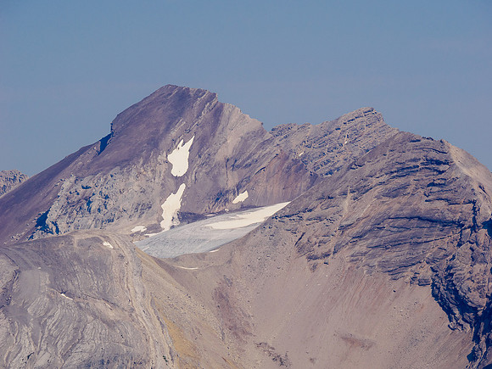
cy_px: 184
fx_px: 2729
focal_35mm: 192
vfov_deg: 7.7
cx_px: 246
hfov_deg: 10.3
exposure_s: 1/200
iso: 200
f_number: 8
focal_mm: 96
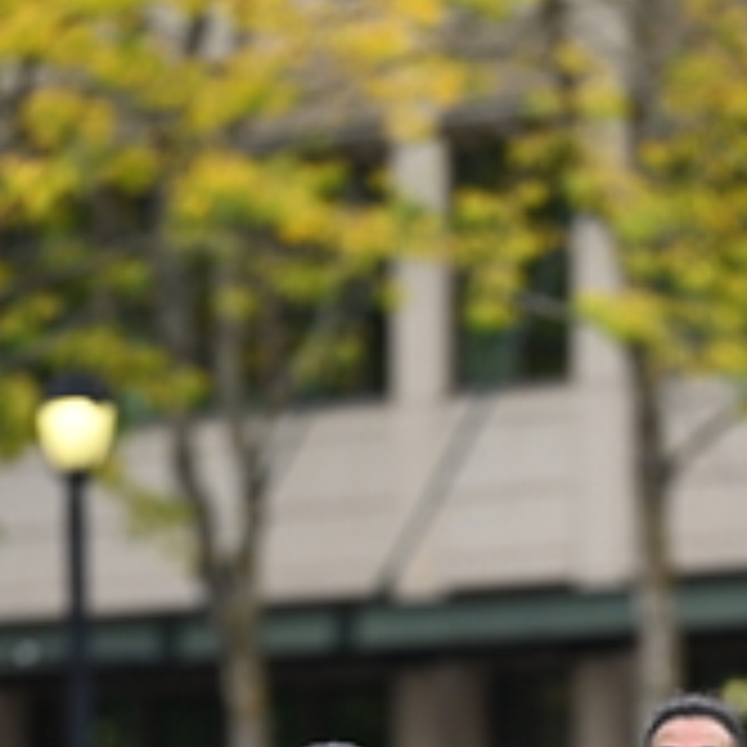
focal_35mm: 562
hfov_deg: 3.1
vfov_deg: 3.1
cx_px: 565
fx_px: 13721
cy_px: 968
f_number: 2.8
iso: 640
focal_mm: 200
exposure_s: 1/2000
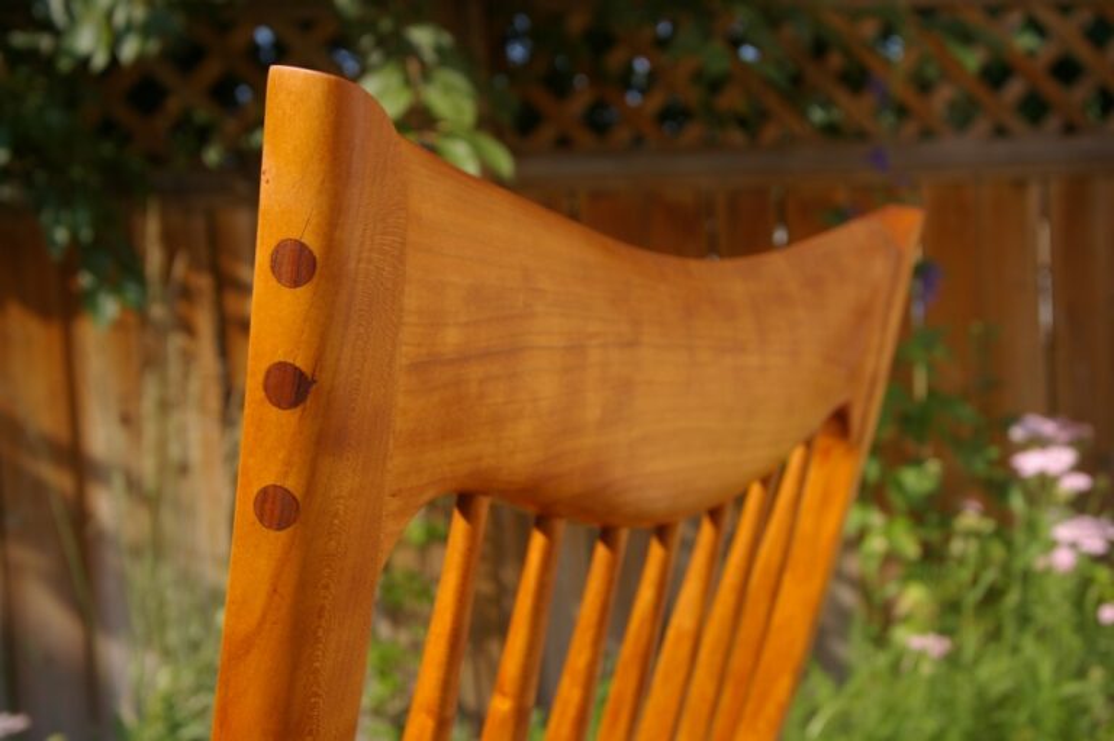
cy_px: 370
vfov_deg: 29.8
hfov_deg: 43.6
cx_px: 557
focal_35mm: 45
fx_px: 1392
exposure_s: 1/250
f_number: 8
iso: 200
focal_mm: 30
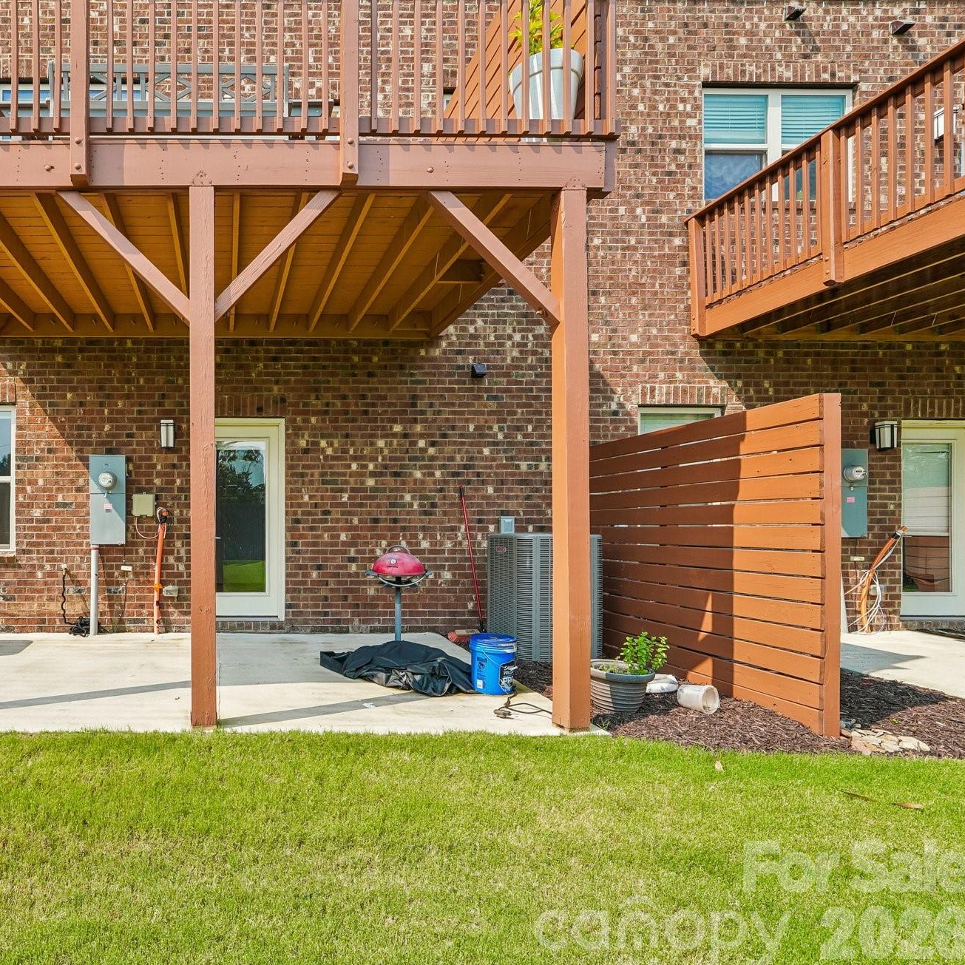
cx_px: 222
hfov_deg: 69.1
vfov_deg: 74.8
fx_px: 631
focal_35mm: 20
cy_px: 481
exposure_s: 1/45
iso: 100
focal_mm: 10
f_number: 8
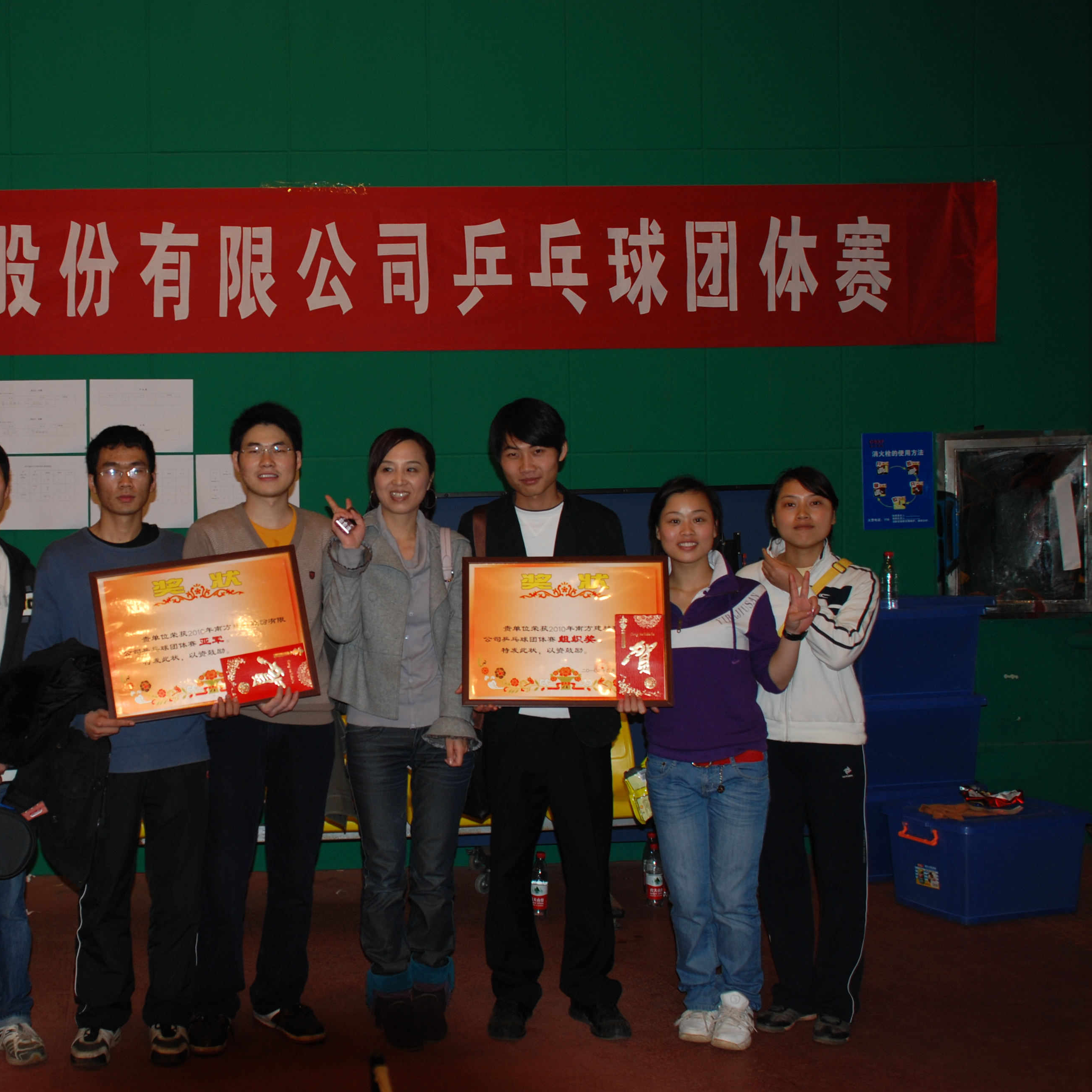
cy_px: 546
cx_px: 292
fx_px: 1499
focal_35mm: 42
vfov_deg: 40.0
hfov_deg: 39.1
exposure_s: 1/60
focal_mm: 22
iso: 200
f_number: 3.8
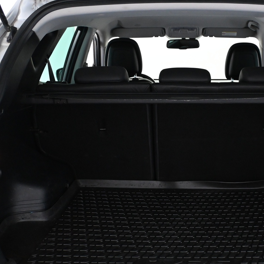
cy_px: 155
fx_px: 441
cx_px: 187
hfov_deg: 32.9
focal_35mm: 51
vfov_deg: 33.2
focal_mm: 22.5
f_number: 4
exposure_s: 1/80
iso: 3200
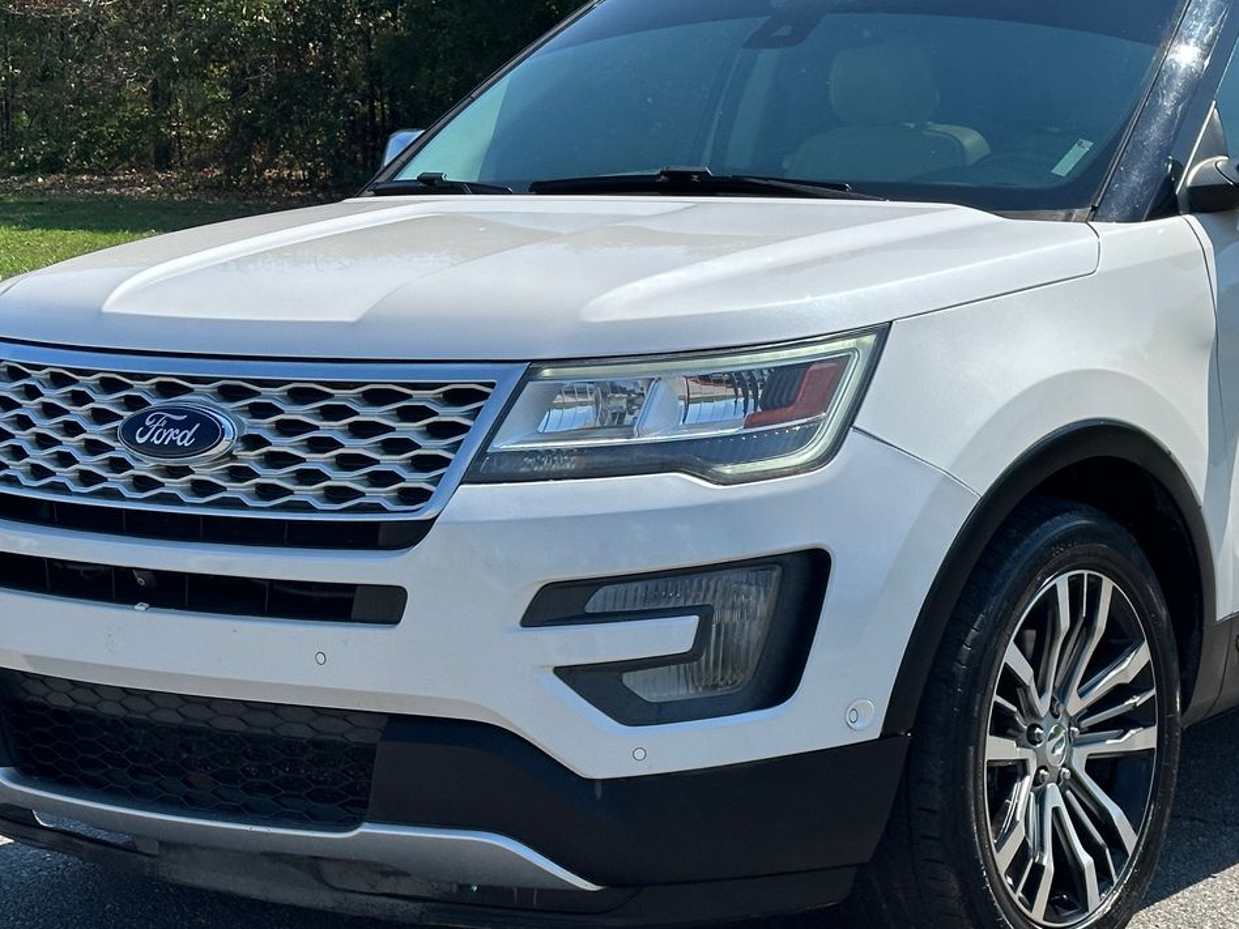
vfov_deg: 18.2
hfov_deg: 24.0
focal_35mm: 81
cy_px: 444
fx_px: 2899
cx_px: 826
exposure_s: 1/4367
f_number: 1.78
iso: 64
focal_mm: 6.86
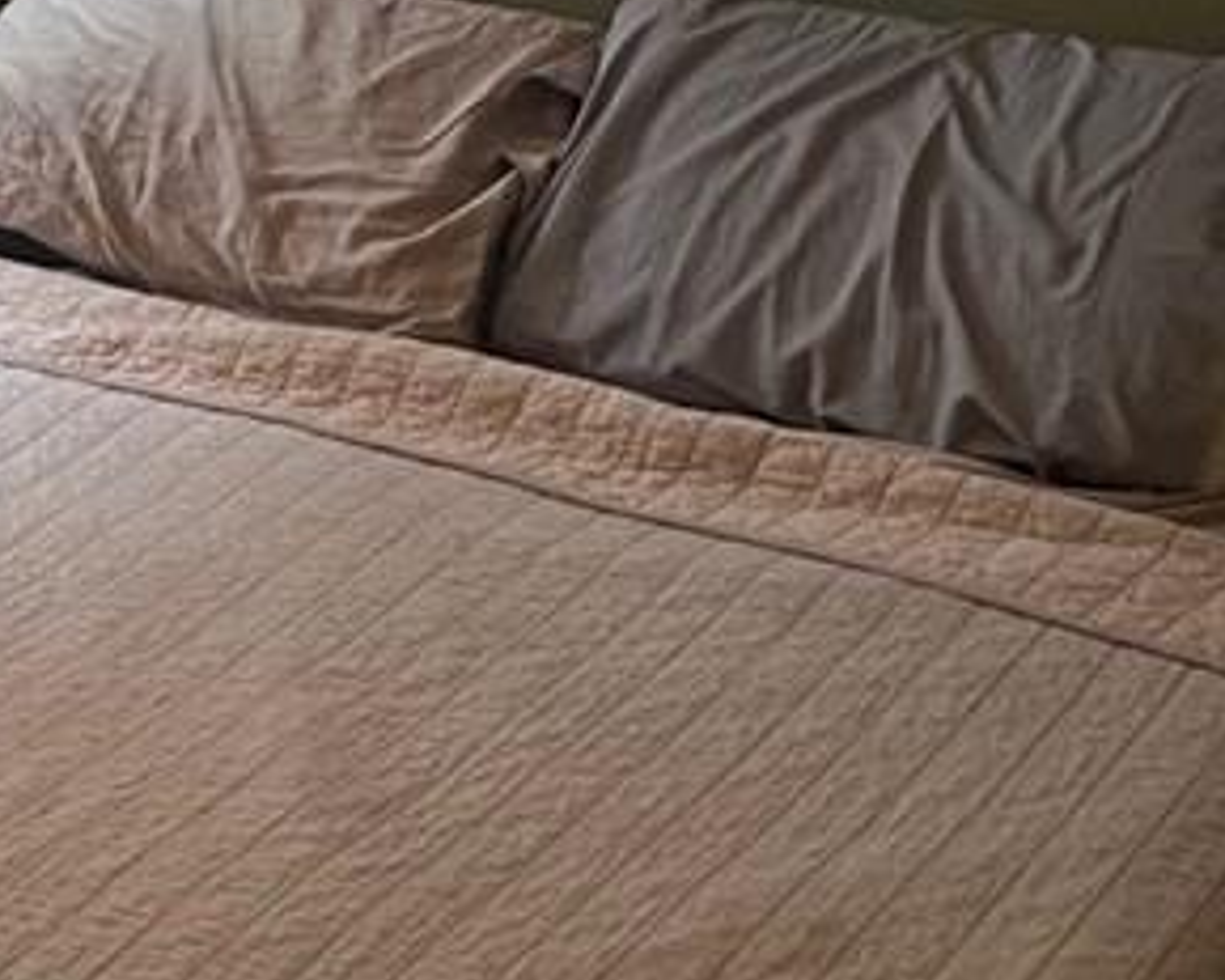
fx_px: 3262
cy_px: -339
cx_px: -326
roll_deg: +3.3
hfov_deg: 19.7
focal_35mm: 90
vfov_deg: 16.1
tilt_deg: -9.5
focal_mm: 5.1
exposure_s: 1/60
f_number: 1.6
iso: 160
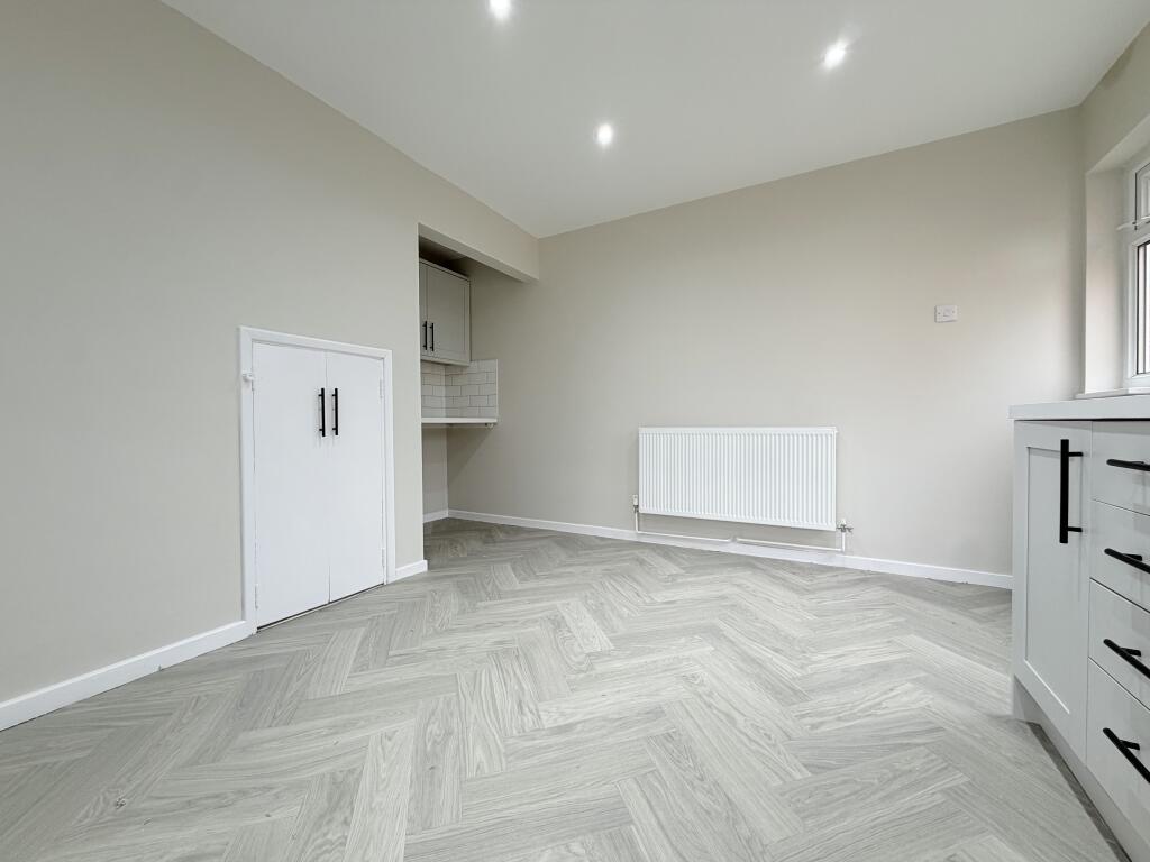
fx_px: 465
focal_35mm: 14
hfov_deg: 102.1
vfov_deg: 85.7
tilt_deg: -1.0
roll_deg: +0.6
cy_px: 431
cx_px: 575
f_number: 2.2
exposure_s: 1/100
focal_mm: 2.22
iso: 125
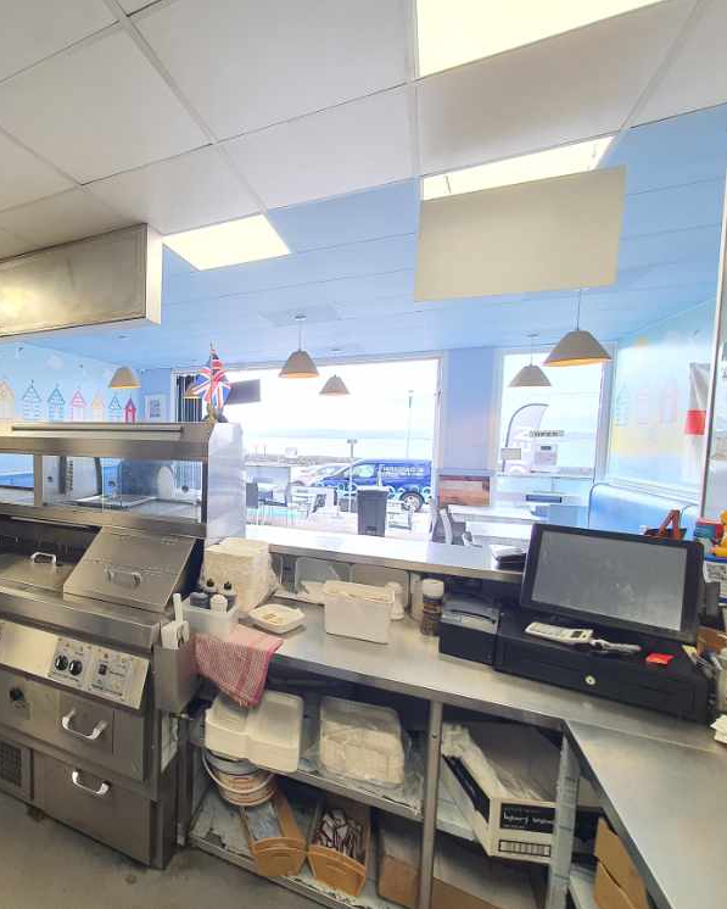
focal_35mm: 17
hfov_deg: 68.9
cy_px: 456
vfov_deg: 89.6
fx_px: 457
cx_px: 136
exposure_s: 1/50
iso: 64
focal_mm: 1.8
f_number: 2.2
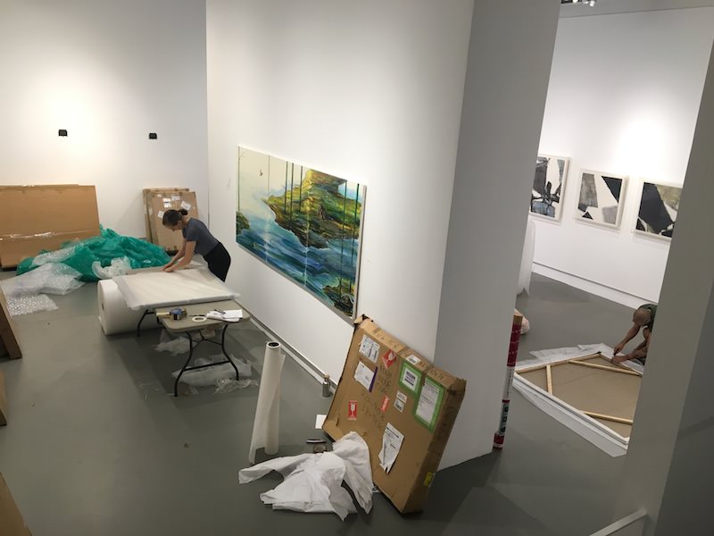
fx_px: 598
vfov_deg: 48.2
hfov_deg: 61.7
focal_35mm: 29
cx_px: 357
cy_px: 268
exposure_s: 1/30
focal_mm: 4.15
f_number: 2.2
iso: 50
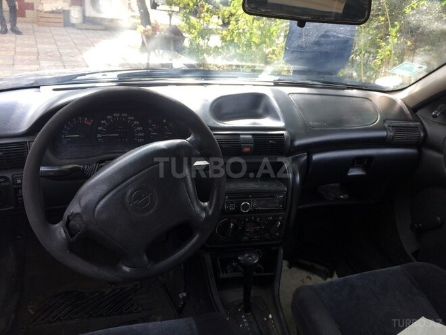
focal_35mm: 29
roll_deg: -6.6
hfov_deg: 61.7
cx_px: 223
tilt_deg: -25.2
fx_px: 374
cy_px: 168
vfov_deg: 48.2
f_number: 2.2
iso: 32
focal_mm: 4.15
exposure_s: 1/110
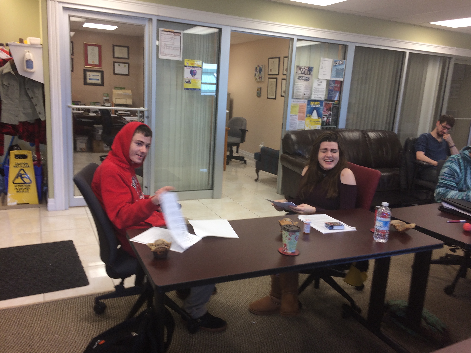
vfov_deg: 48.2
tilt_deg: -13.6
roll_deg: -3.2
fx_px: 395
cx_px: 236
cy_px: 176
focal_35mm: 29
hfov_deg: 61.7
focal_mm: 4.15
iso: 32
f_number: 2.2
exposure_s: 1/30
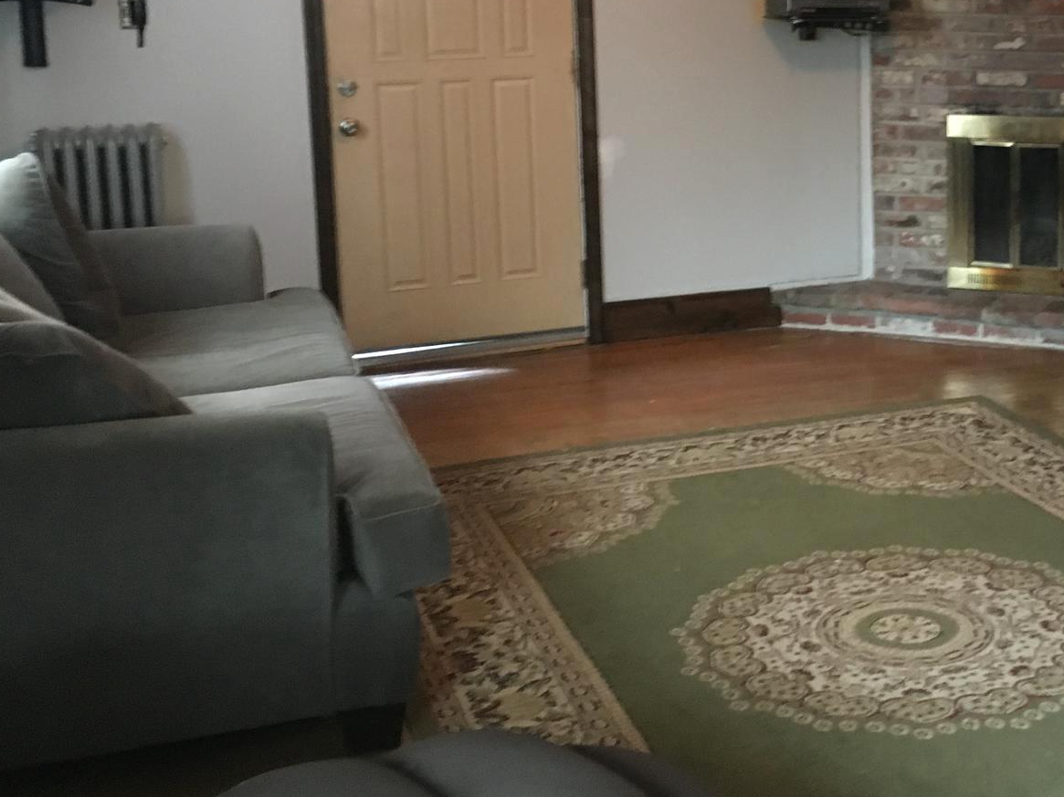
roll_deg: +0.7
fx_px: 1567
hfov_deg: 36.5
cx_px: 811
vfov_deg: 28.1
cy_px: 193
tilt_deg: -9.0
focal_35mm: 51
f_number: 2.2
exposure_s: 1/15
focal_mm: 4.15
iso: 400
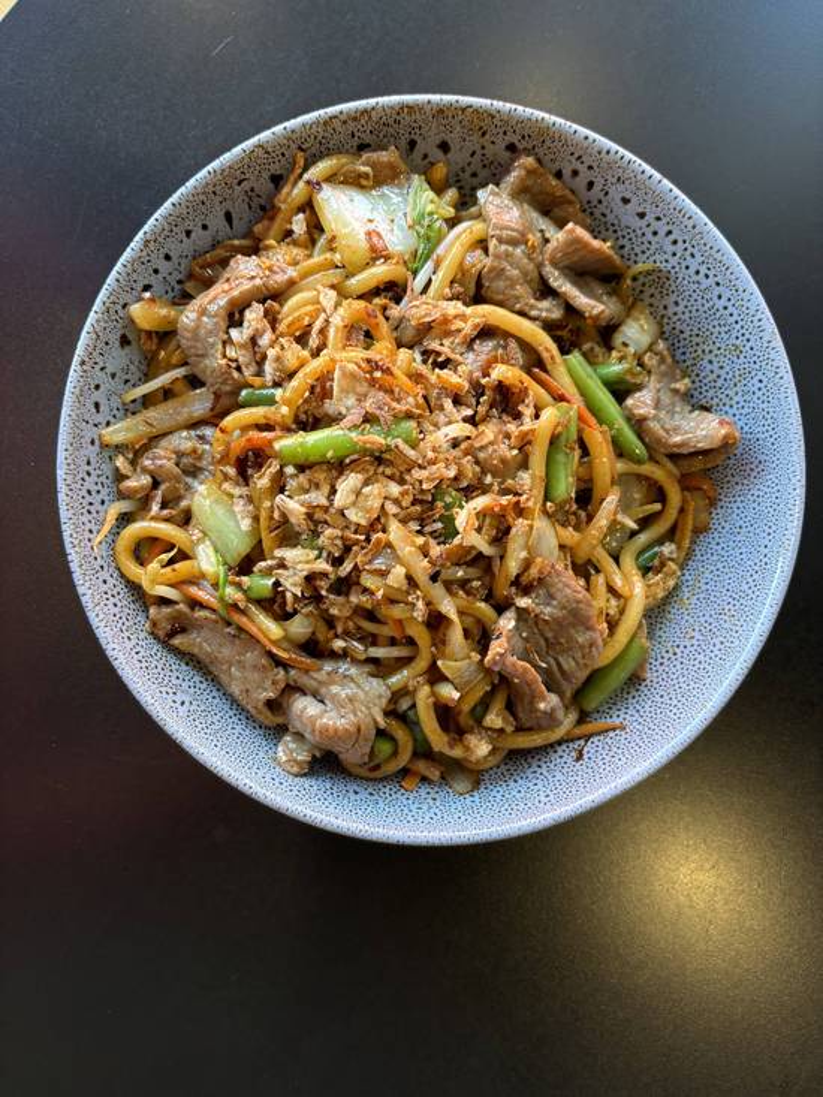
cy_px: 548
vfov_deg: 67.3
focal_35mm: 26
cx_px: 412
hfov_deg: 53.1
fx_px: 824
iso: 125
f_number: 1.6
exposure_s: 1/50
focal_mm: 5.96
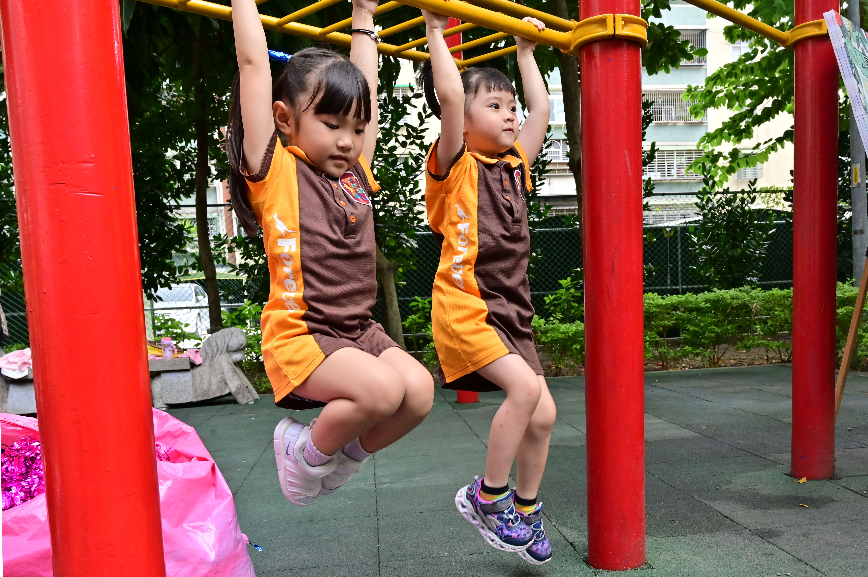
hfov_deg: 60.3
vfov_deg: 42.3
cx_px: 434
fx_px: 747
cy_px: 288
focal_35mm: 31
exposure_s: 1/400
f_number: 10
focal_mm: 31
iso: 800
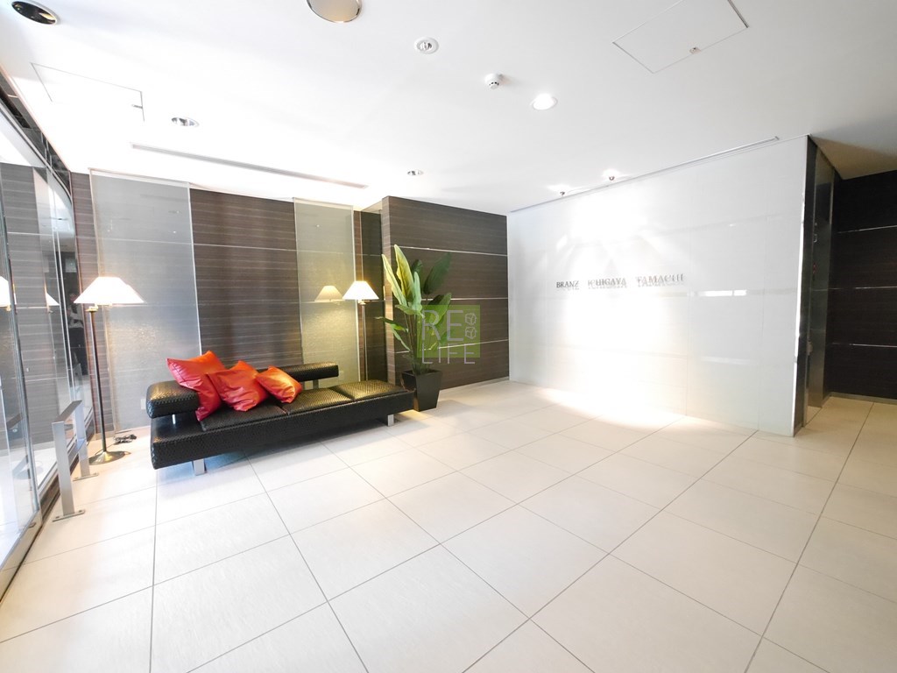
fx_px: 363
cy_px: 336
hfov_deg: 102.1
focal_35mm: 14
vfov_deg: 85.7
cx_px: 448
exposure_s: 1/25
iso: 3200
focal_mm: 7
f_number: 4
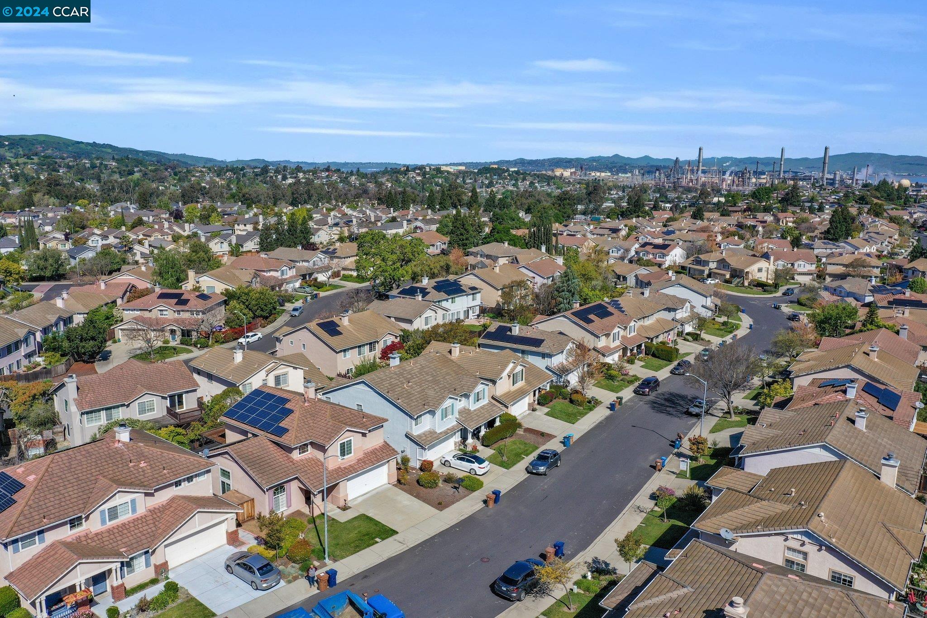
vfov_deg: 46.4
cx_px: 464
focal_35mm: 28
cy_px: 309
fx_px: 721
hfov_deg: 65.5
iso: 100
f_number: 6.3
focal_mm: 10.26
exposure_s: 1/640
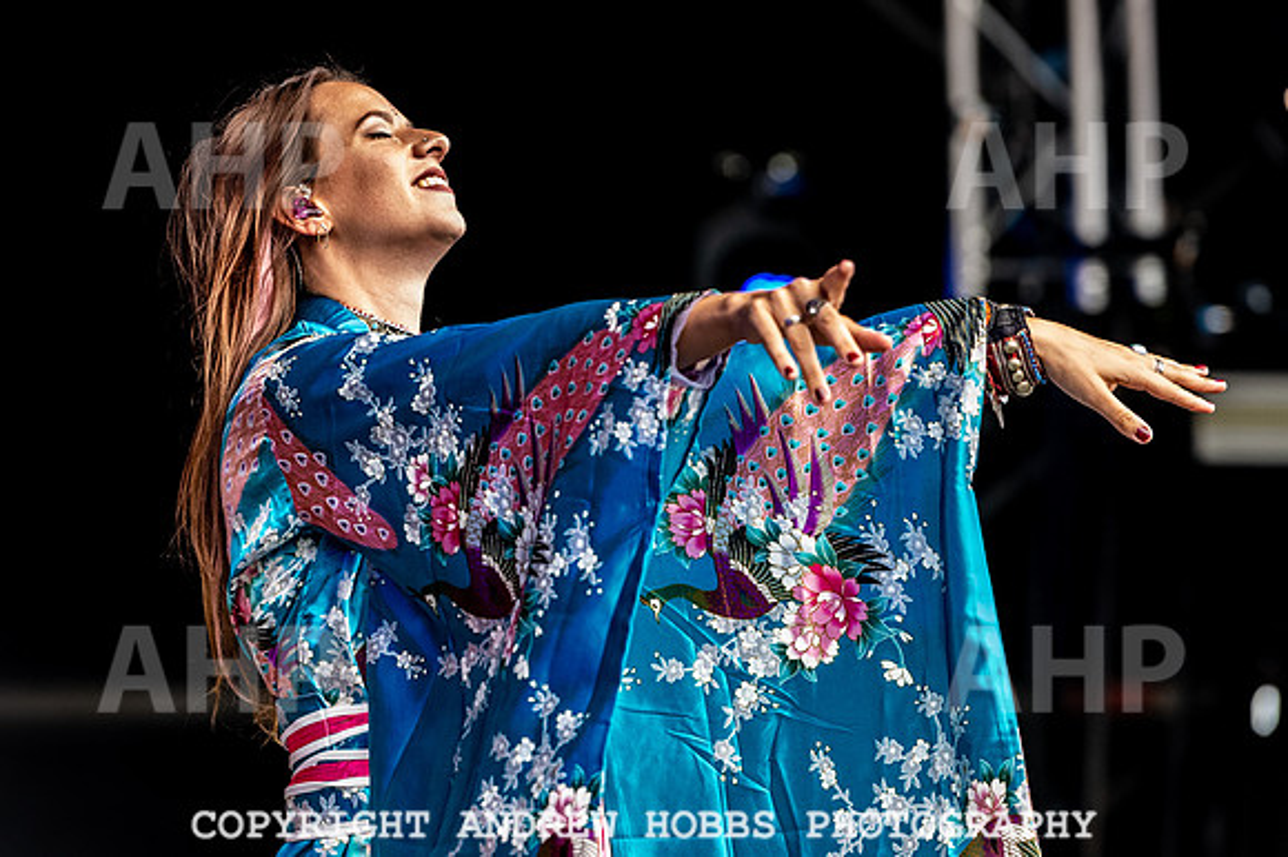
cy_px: 386
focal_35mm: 282
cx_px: 505
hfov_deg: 7.3
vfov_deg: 4.9
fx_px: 10077
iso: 1400
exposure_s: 1/500
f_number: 4
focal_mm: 200
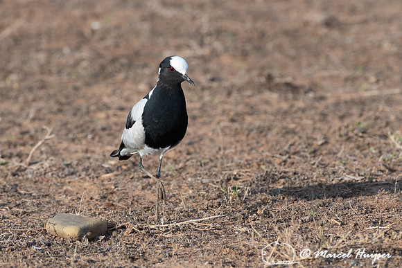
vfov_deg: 1.8
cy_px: 110
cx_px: 158
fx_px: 8640
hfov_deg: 2.7
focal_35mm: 774
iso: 800
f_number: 10
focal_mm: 600
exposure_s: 1/800
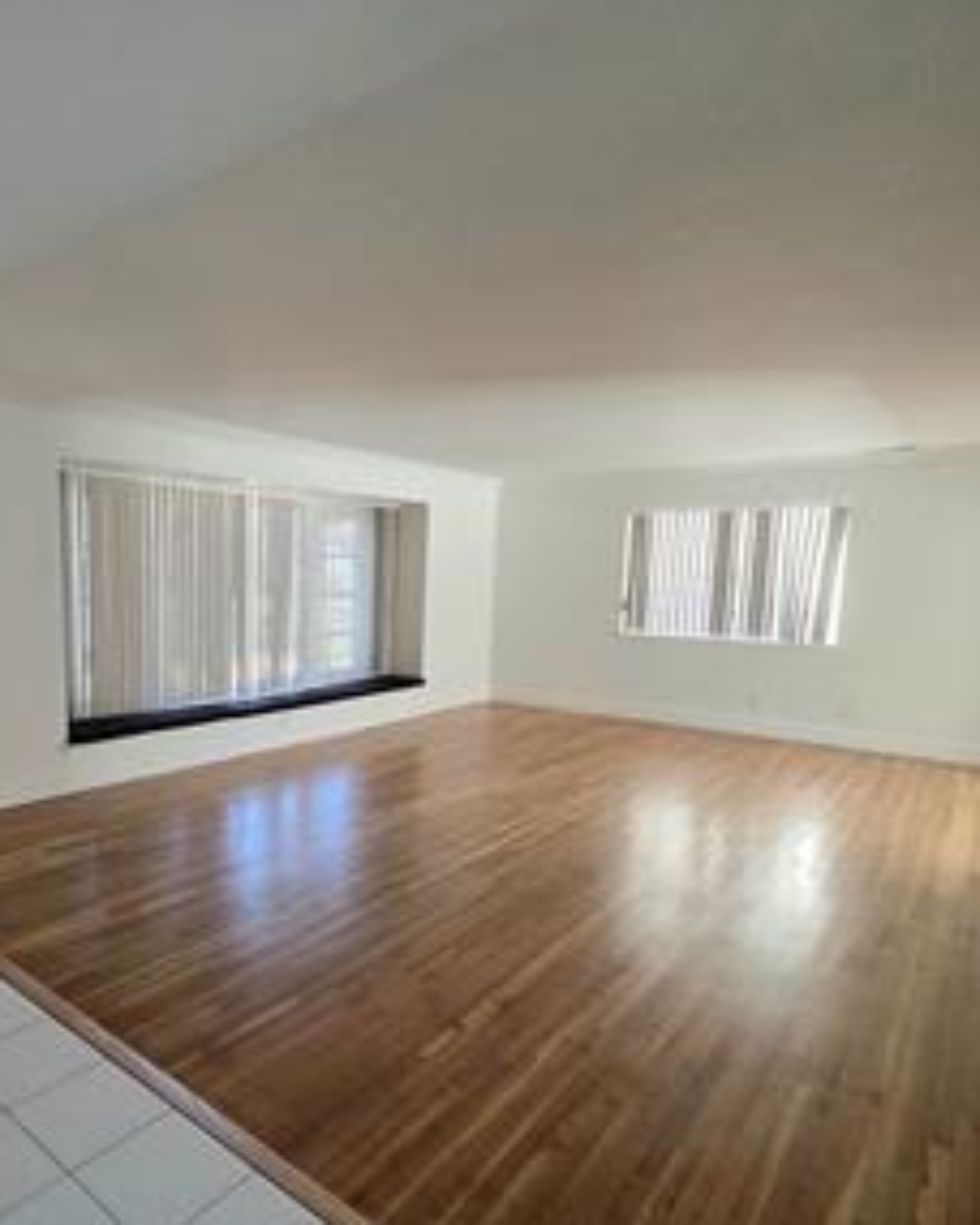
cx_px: 301
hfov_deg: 65.7
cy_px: 681
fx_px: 725
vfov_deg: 80.1
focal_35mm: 20
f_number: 1.9
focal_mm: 2.2
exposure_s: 1/370
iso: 500
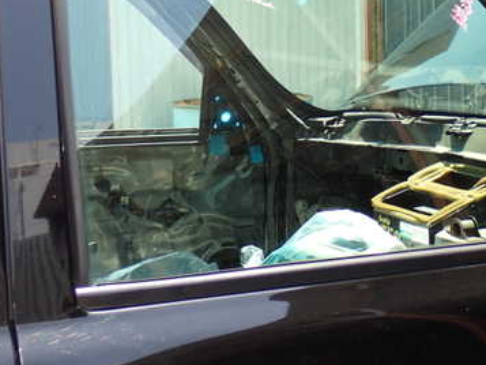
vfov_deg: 18.6
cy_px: 95
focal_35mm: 79
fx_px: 1110
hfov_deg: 24.5
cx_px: 355
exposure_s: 1/125
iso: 100
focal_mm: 8.4
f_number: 3.1
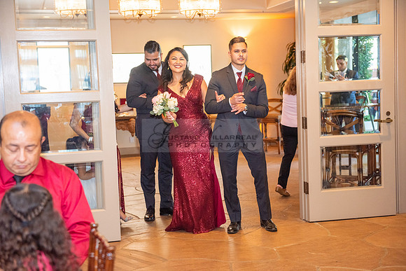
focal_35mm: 56
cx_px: 203
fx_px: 632
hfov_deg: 35.6
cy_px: 136
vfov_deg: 24.2
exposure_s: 1/125
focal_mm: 56
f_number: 3.5
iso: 1600
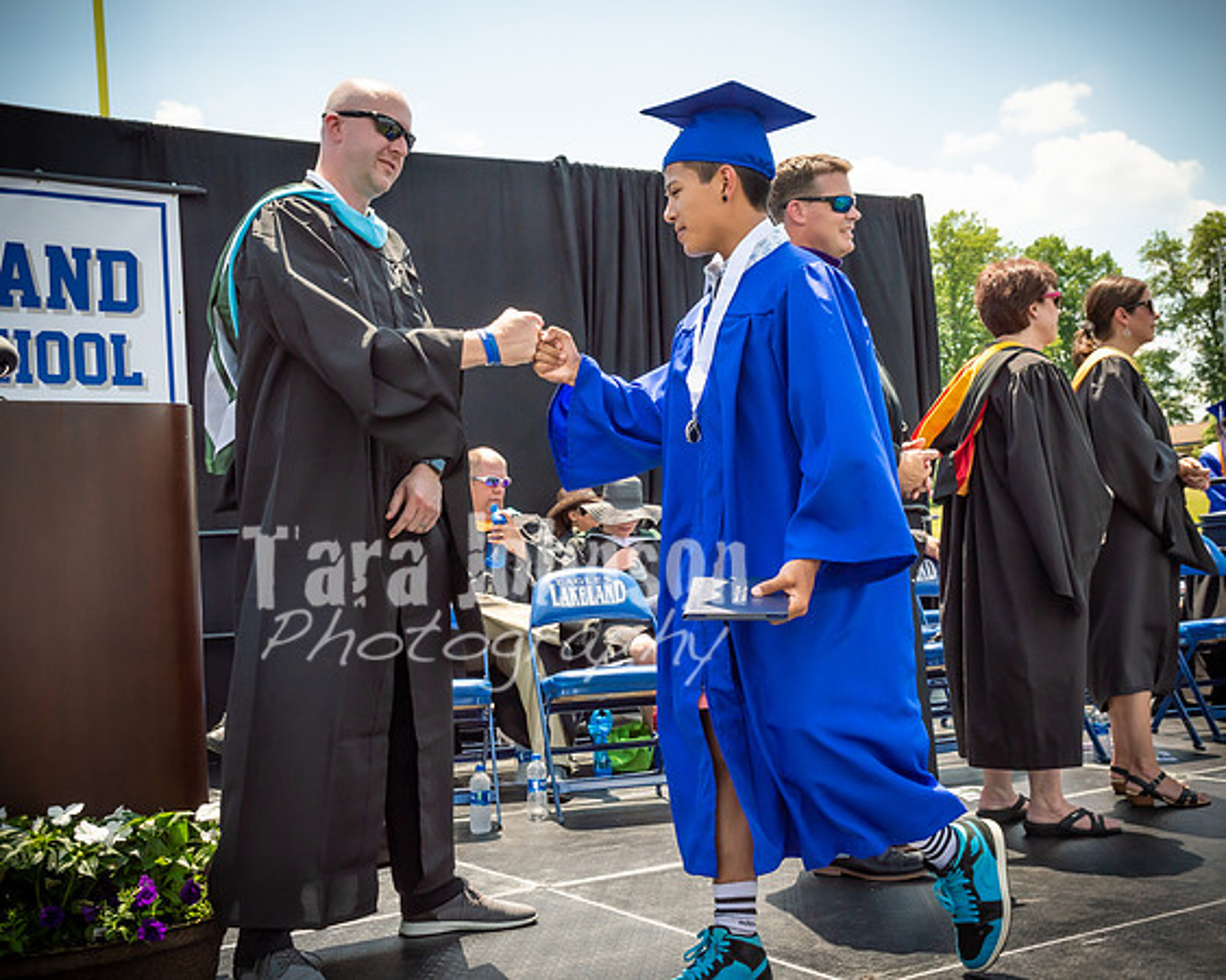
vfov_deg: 34.1
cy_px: 490
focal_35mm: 44
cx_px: 639
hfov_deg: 42.0
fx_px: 1596
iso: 200
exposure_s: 1/800
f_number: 7.1
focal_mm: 26
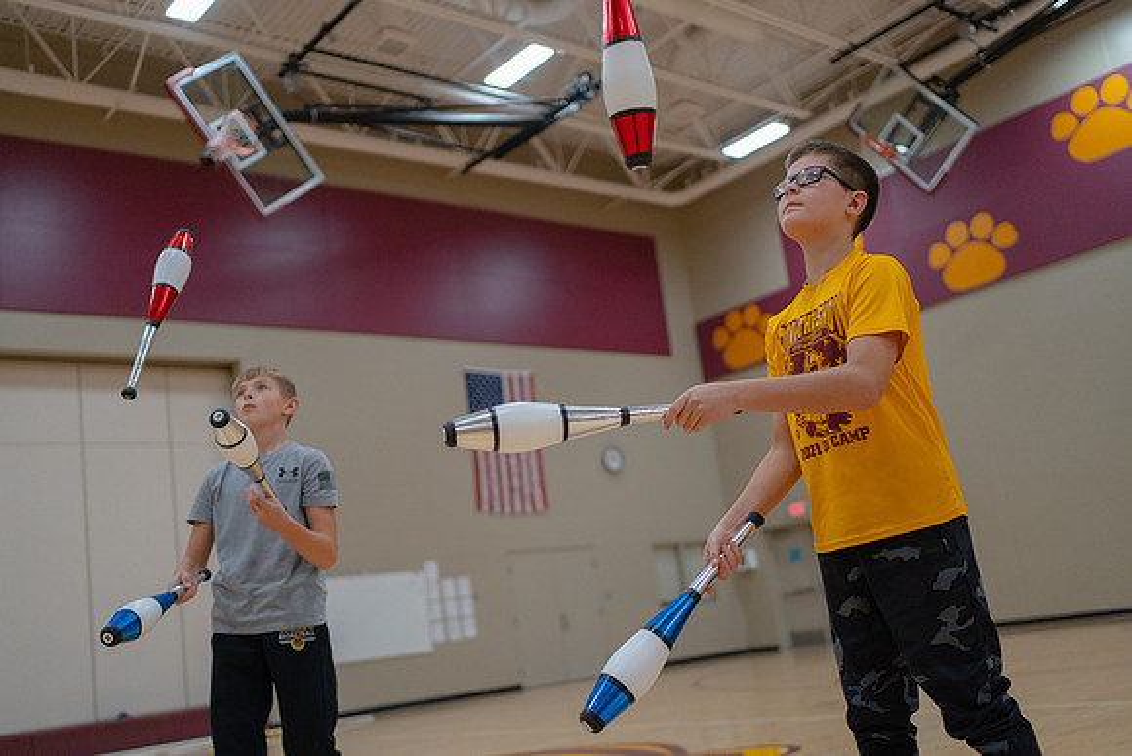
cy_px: 387
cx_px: 552
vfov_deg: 37.0
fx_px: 1127
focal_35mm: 36
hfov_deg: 53.3
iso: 3200
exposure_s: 1/1600
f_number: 2
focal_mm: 35
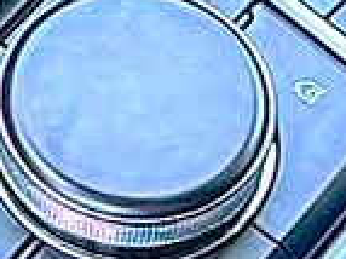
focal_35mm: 221
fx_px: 2207
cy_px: -122
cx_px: -174
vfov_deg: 6.6
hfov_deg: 8.7
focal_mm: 6.86
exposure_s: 1/40
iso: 80
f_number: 1.78
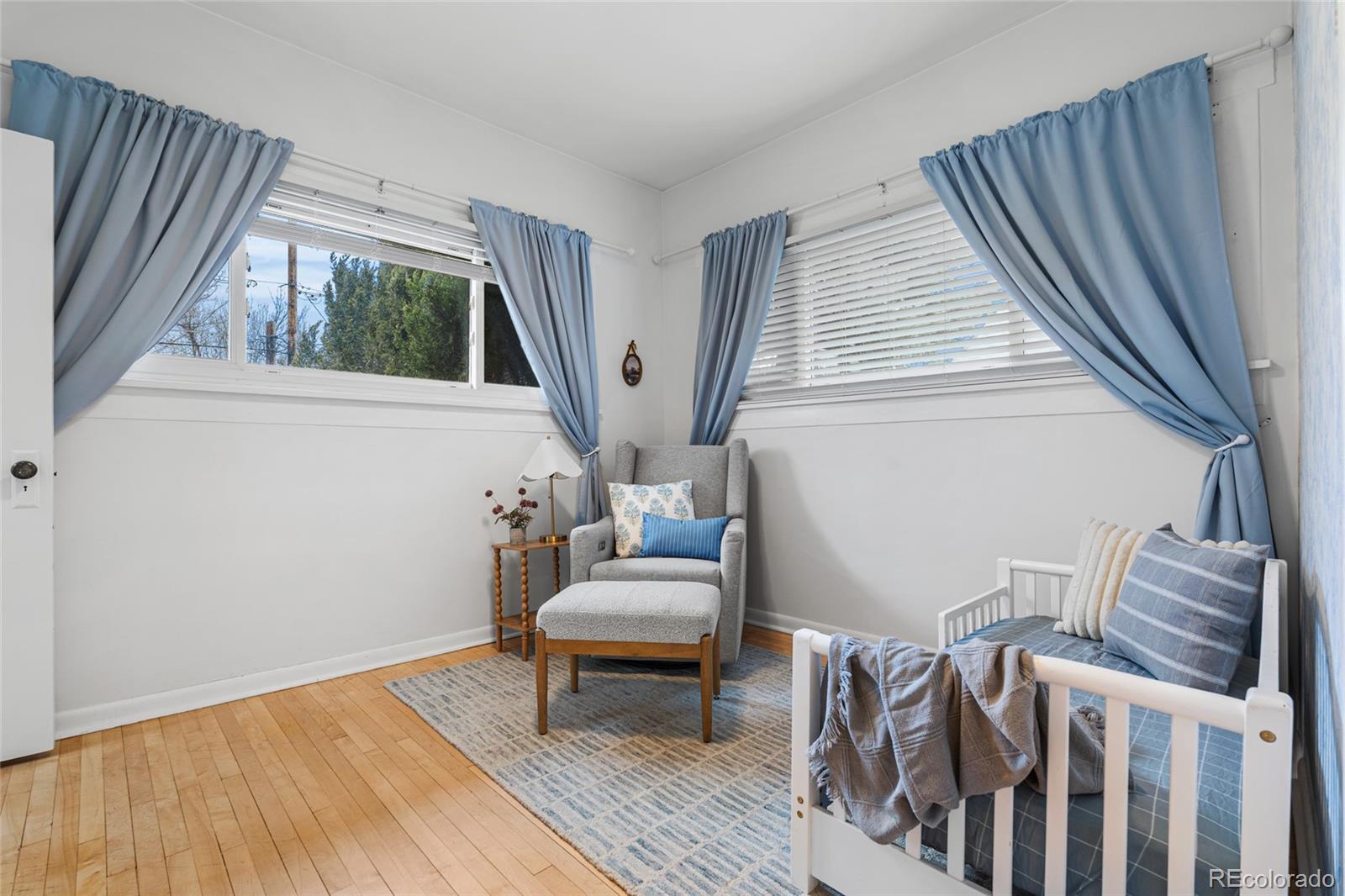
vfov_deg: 72.0
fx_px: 616
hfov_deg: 95.0
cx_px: 672
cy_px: 448
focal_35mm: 16
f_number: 8
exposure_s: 2.5
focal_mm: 16.5
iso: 160
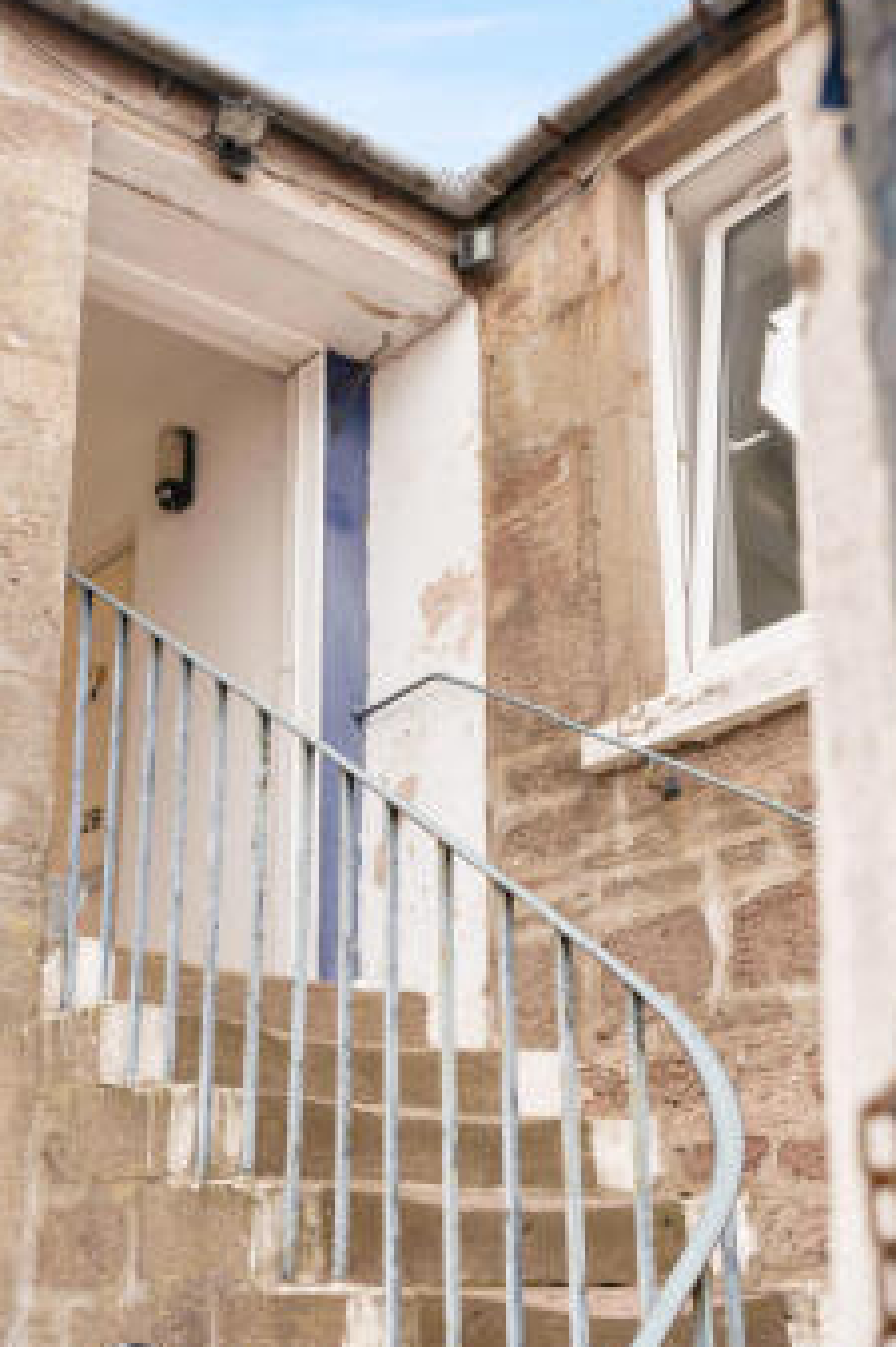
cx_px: 512
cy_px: 683
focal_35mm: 44
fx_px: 1644
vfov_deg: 44.5
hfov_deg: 30.4
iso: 200
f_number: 5.6
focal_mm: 34
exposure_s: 1/250
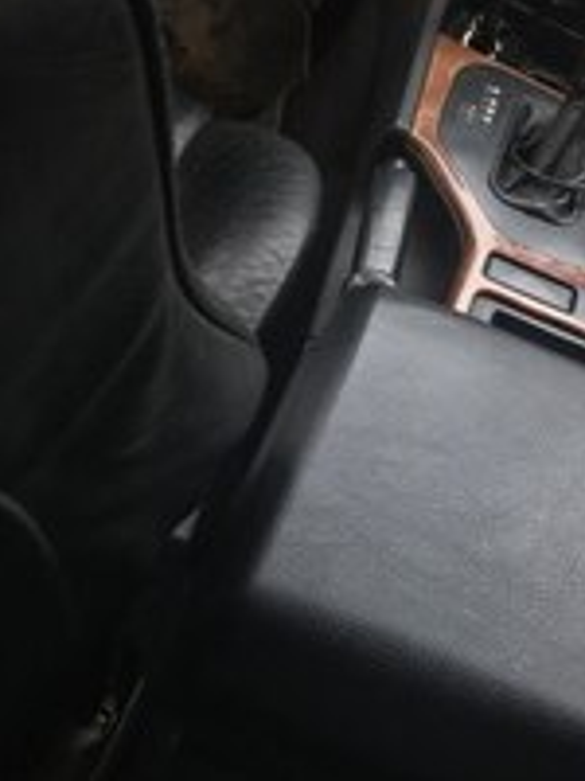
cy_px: -172
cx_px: 566
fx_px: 1622
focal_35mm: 72
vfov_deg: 24.4
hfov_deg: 19.9
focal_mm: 4.15
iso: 40
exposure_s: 1/100
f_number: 2.2
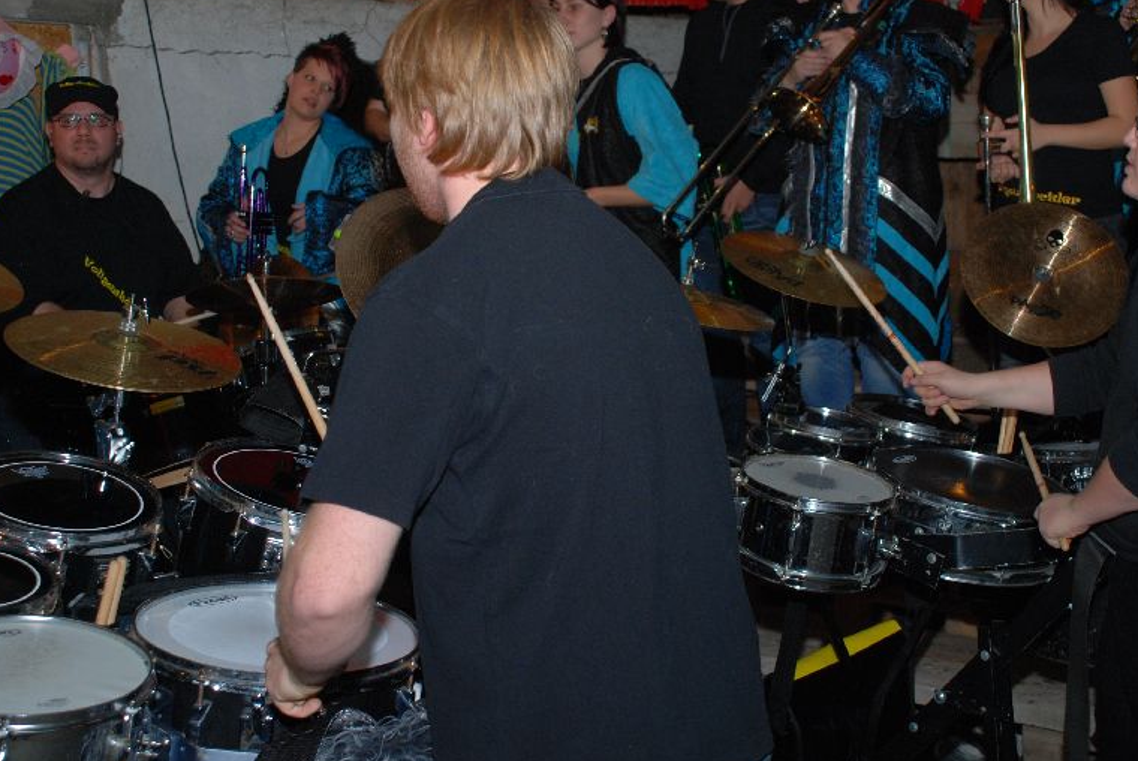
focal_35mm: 63
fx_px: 1983
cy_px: 356
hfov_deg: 32.0
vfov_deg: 21.7
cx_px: 605
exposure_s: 1/60
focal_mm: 31
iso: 280
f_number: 4.2
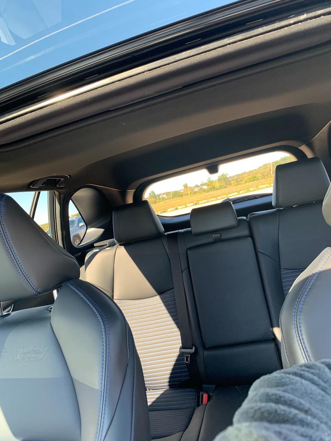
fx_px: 331
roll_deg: +15.3
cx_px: 166
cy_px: 220
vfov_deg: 67.3
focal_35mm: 26
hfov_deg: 53.1
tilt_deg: -3.9
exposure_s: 1/121
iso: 80
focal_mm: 4.25
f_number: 1.8
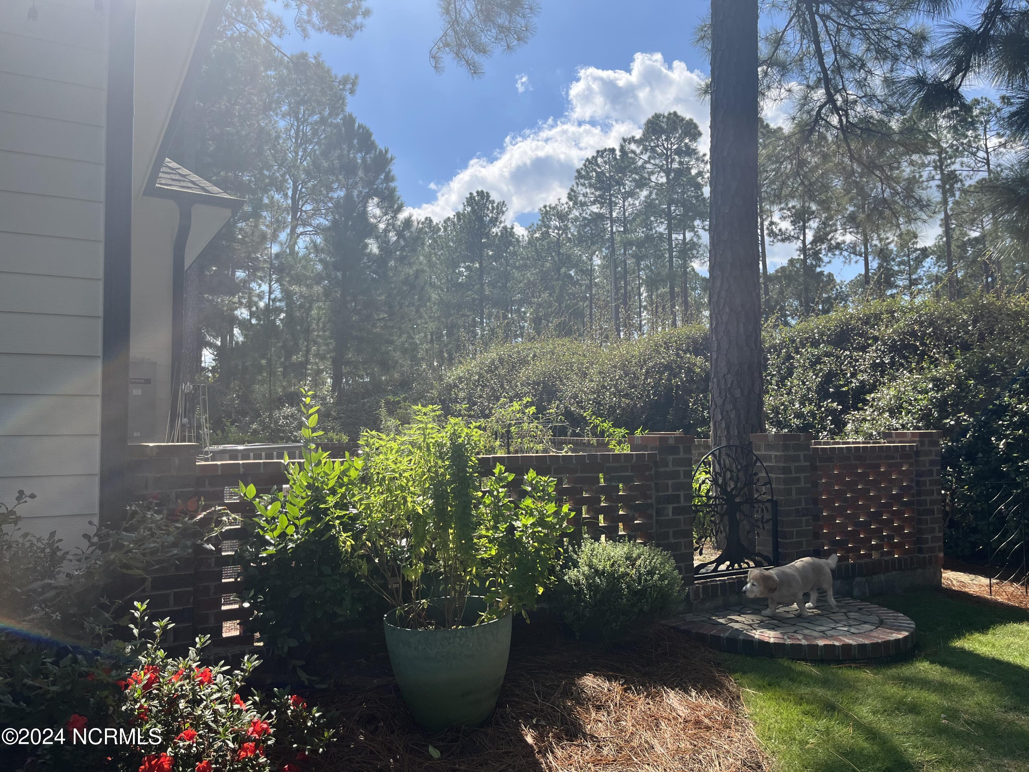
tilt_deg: +3.7
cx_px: 514
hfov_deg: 67.3
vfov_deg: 53.1
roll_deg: +0.1
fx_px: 773
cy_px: 386
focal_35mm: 26
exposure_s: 1/2571
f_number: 1.6
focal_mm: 5.1
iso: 50
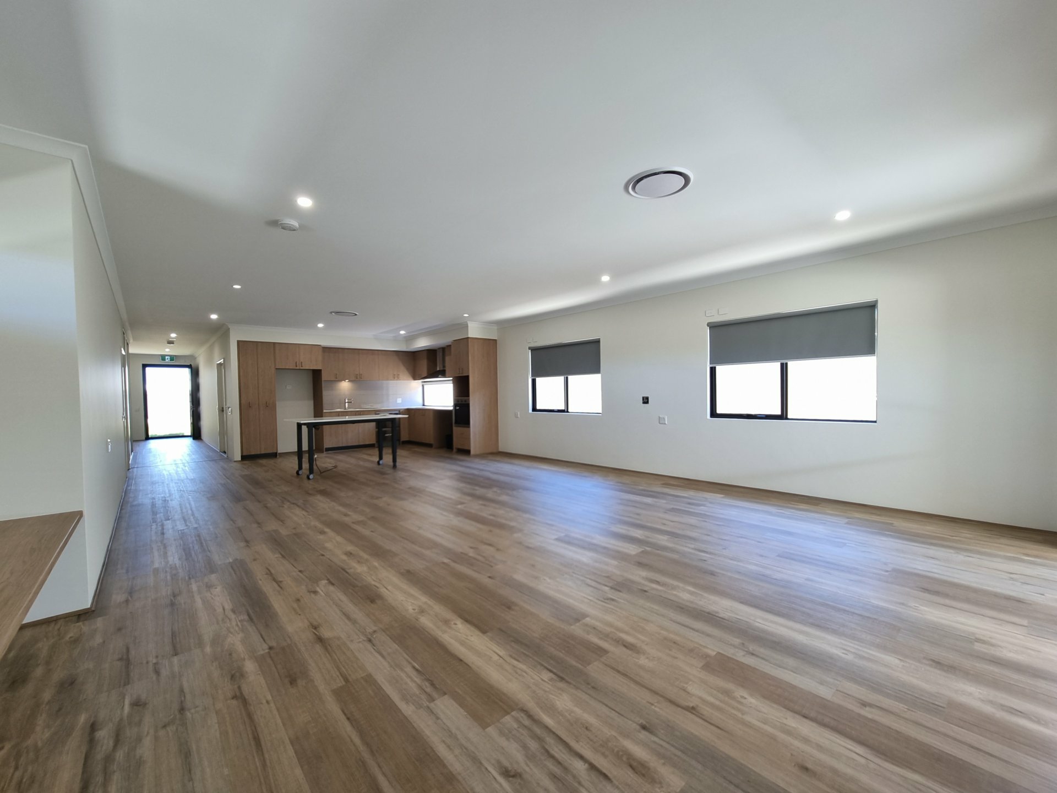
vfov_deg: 89.9
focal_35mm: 13
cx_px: 528
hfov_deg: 106.2
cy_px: 396
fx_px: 397
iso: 80
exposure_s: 1/50
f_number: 2.2
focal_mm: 2.2
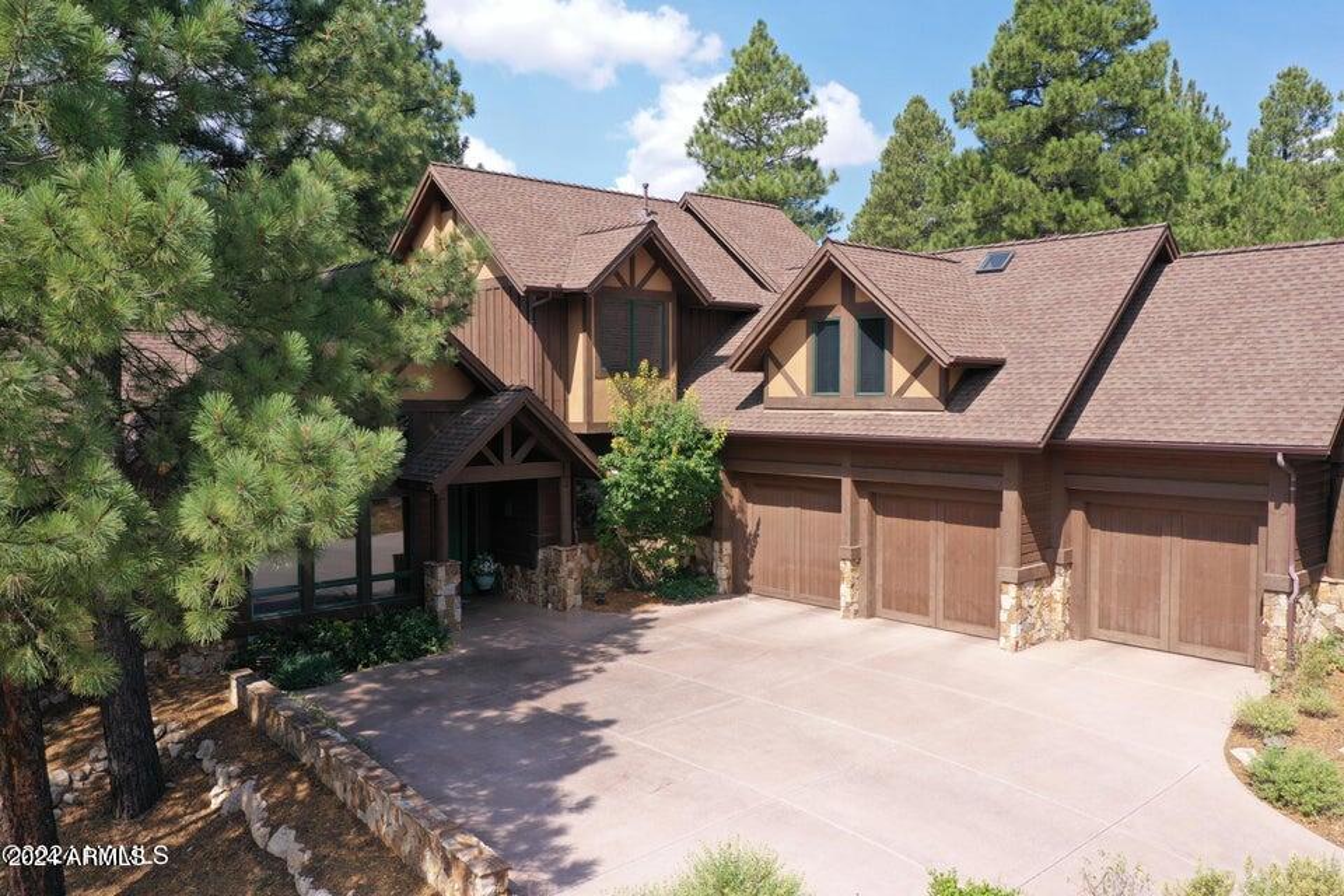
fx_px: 1045
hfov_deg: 65.5
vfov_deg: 46.4
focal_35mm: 28
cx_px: 672
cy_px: 448
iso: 100
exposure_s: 1/320
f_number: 5
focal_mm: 10.26
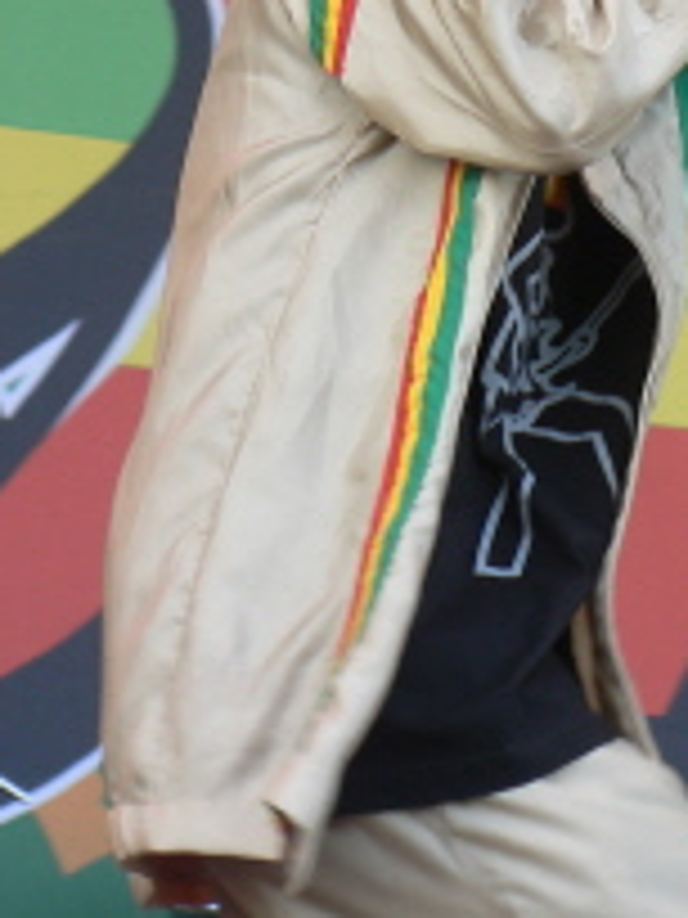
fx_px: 8586
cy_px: -52
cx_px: 724
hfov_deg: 4.6
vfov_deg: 6.1
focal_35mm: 324
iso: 64
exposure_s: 1/60
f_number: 3.3
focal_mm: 25.1
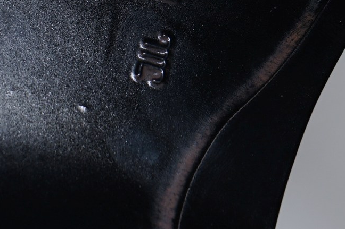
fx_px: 1561
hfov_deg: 12.6
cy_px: -91
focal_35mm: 163
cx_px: 109
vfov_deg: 8.3
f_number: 7.1
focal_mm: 55
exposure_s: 1/125
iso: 250
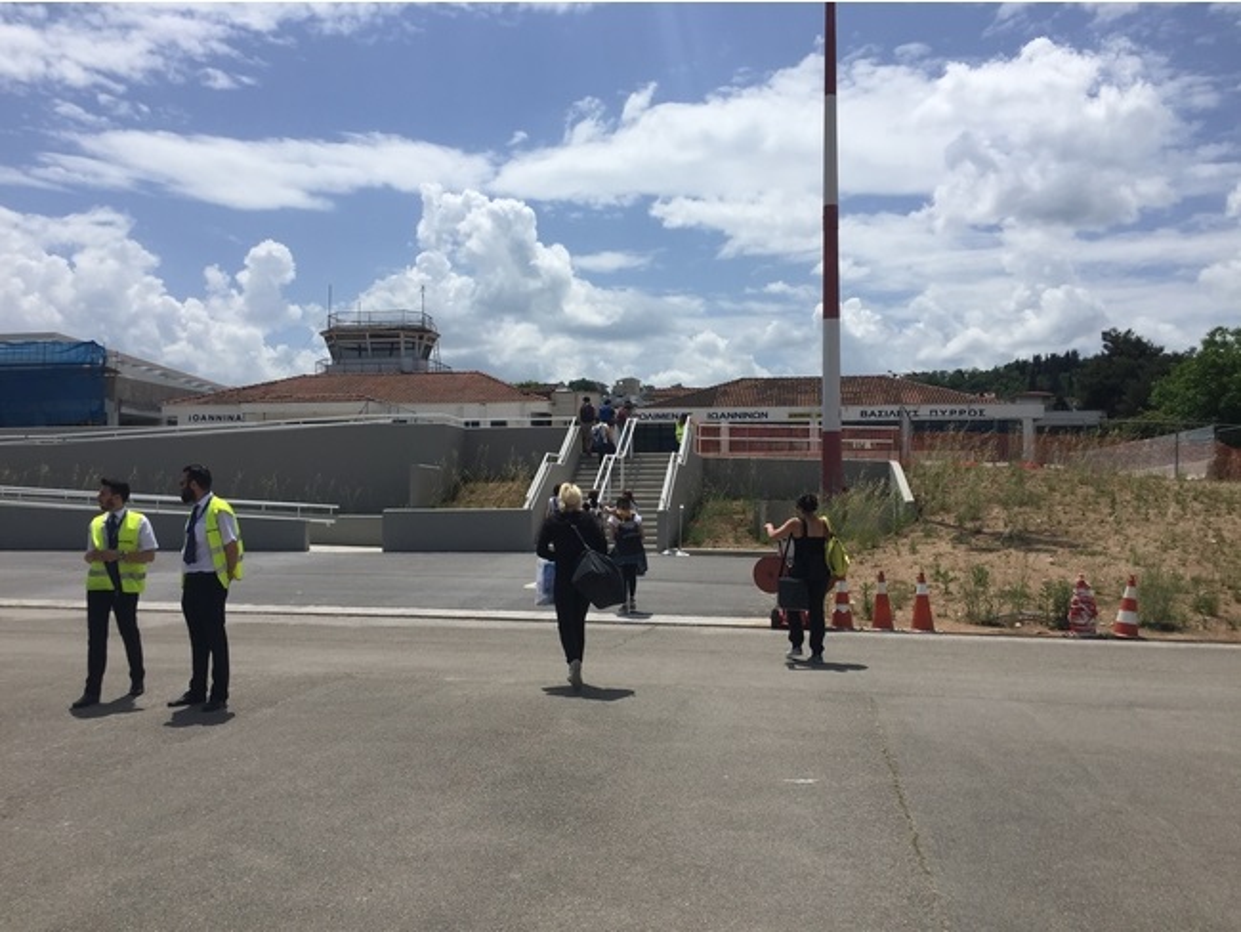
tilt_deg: +3.0
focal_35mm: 29
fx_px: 1040
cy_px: 466
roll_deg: -1.2
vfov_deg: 48.3
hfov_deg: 61.6
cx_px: 620
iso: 32
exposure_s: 1/4950
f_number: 2.2
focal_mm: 4.15
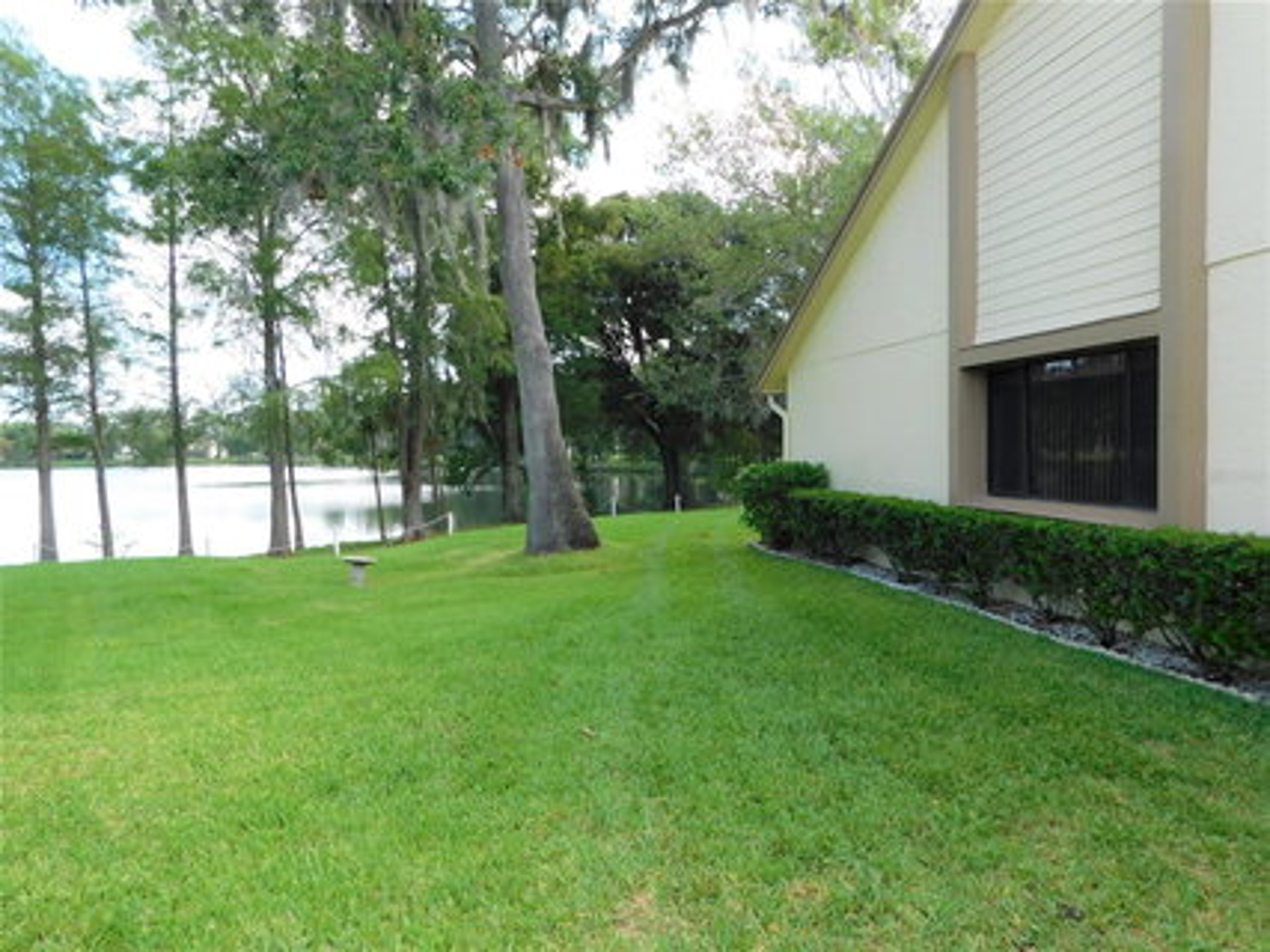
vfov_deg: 58.9
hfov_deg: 73.9
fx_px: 844
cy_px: 476
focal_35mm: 23
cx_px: 635
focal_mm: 4
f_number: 3
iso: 125
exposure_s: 1/320
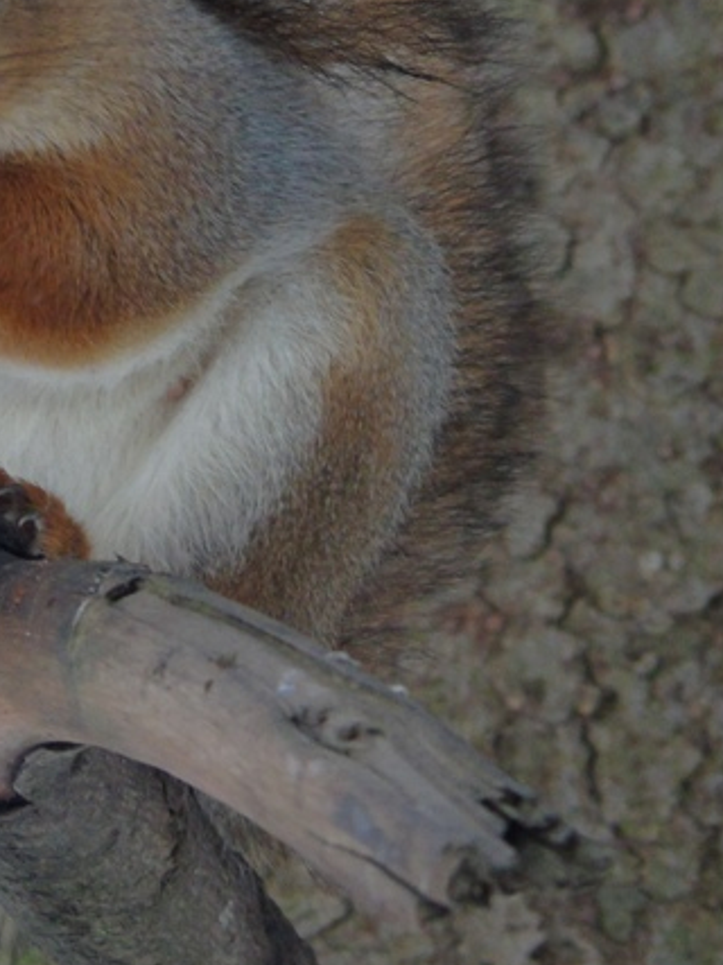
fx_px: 16578
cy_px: 194
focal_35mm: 595
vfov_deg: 3.3
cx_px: 146
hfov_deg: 2.5
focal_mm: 65
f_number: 5.2
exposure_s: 1/60
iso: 500
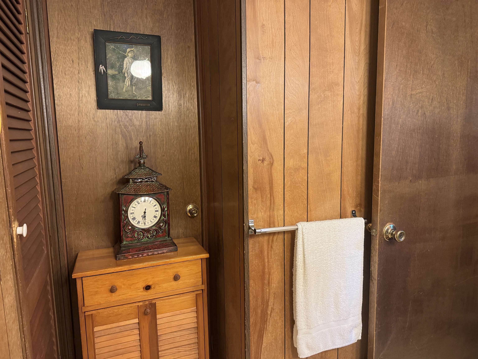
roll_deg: +0.8
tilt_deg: -7.9
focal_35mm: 24
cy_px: 180
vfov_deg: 56.8
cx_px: 239
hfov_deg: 71.6
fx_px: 331
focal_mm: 6.76
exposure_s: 1/60
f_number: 1.78
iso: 500
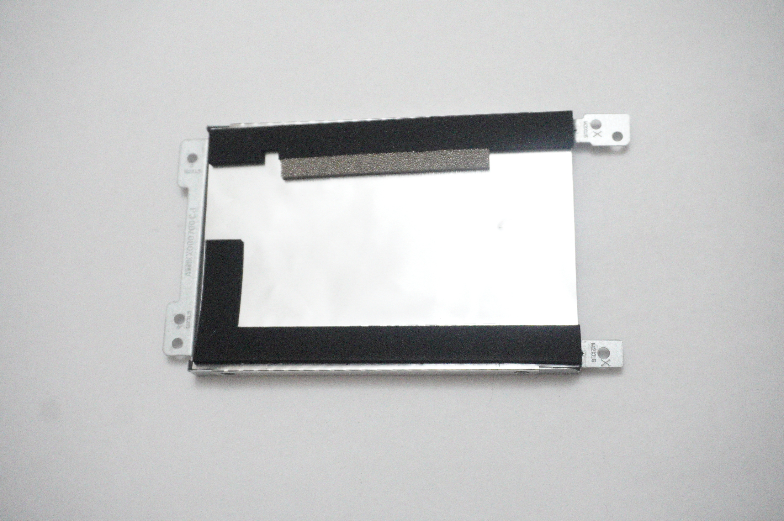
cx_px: 392
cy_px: 260
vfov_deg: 31.8
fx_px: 914
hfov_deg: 46.4
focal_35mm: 42
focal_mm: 28
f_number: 5.6
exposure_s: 1/200
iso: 12800
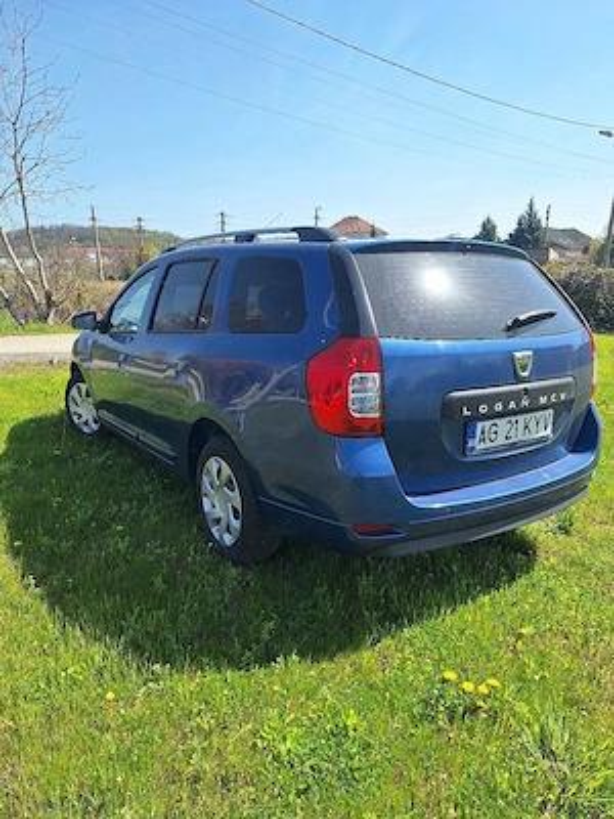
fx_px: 544
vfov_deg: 73.9
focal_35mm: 23
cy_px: 410
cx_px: 307
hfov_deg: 58.9
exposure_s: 1/2500
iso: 40
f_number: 1.8
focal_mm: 5.54
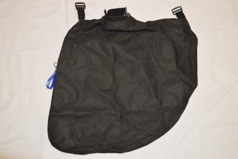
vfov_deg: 25.0
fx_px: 357
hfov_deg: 36.9
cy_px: 80
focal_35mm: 54
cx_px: 119
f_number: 4.8
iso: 1000
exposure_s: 1/60
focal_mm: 36
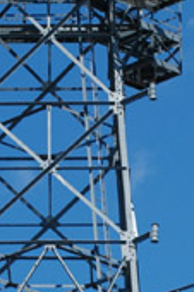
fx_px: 3507
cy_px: 278
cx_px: 68
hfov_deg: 3.2
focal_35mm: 433
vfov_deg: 4.8
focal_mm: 70
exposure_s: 1/350
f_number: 10
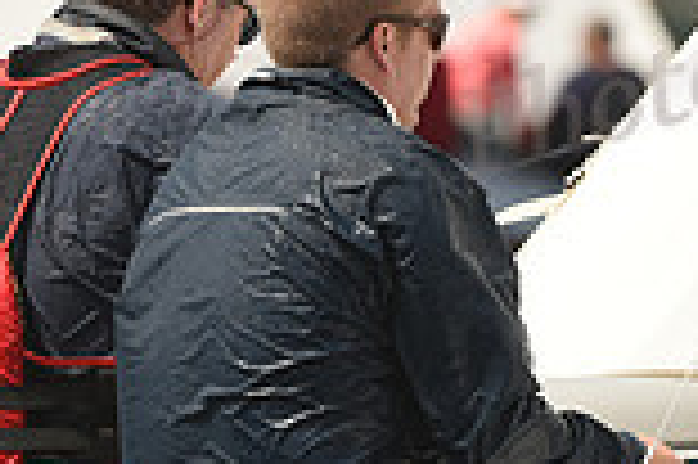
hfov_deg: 1.7
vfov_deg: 1.1
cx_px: 230
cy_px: 358
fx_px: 23978
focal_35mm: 1238
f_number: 5.6
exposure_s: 1/1000
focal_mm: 330
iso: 250
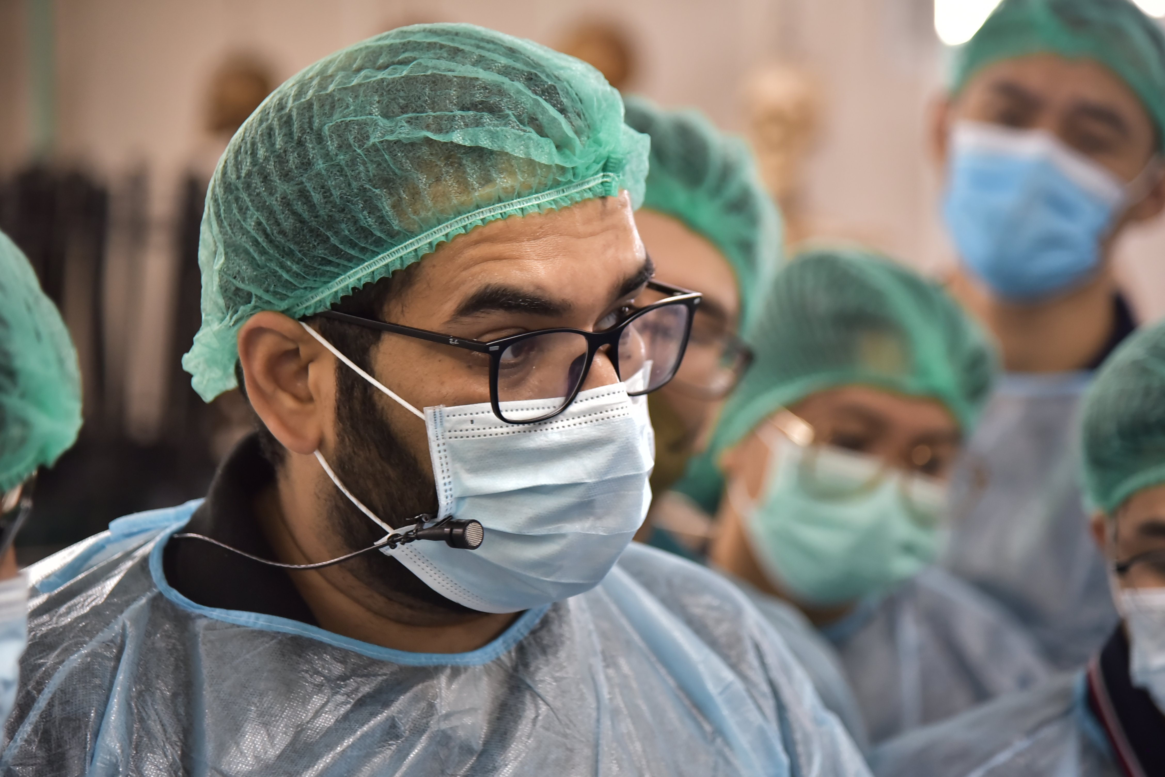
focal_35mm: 120
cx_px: 582
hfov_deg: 17.1
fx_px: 3883
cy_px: 388
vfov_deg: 11.4
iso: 2000
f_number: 4
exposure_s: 1/160
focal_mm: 120
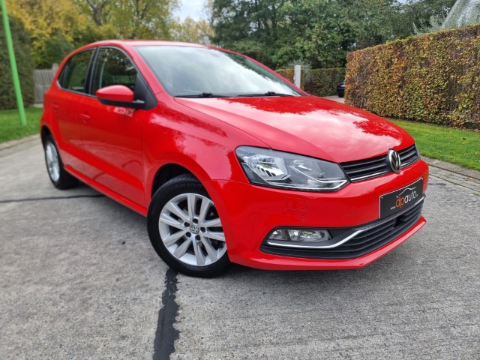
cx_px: 240
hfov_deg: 71.6
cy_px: 180
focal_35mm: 24
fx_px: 333
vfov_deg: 56.8
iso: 50
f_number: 1.8
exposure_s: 1/100
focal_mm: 6.7
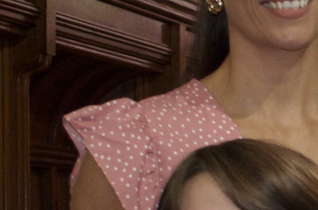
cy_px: 230
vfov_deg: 6.0
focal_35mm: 226
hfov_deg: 8.4
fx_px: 1992
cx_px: 747
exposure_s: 1/60
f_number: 4
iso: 800
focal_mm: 24
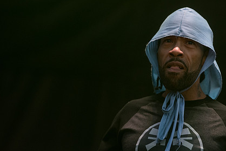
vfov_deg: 5.8
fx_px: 1495
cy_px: 80
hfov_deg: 8.6
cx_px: 164
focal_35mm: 238
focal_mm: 145
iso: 1600
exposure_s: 1/250
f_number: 4
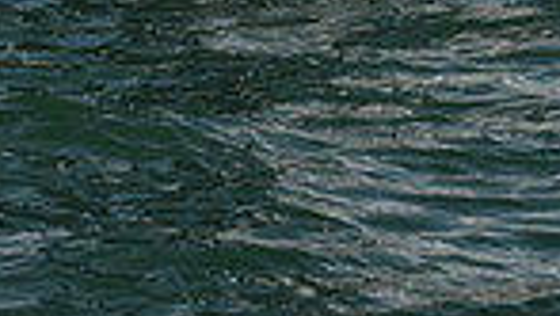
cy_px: -773
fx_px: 4295
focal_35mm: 289
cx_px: 360
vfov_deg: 4.0
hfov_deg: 7.5
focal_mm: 70
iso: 250
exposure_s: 1/640
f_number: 6.3
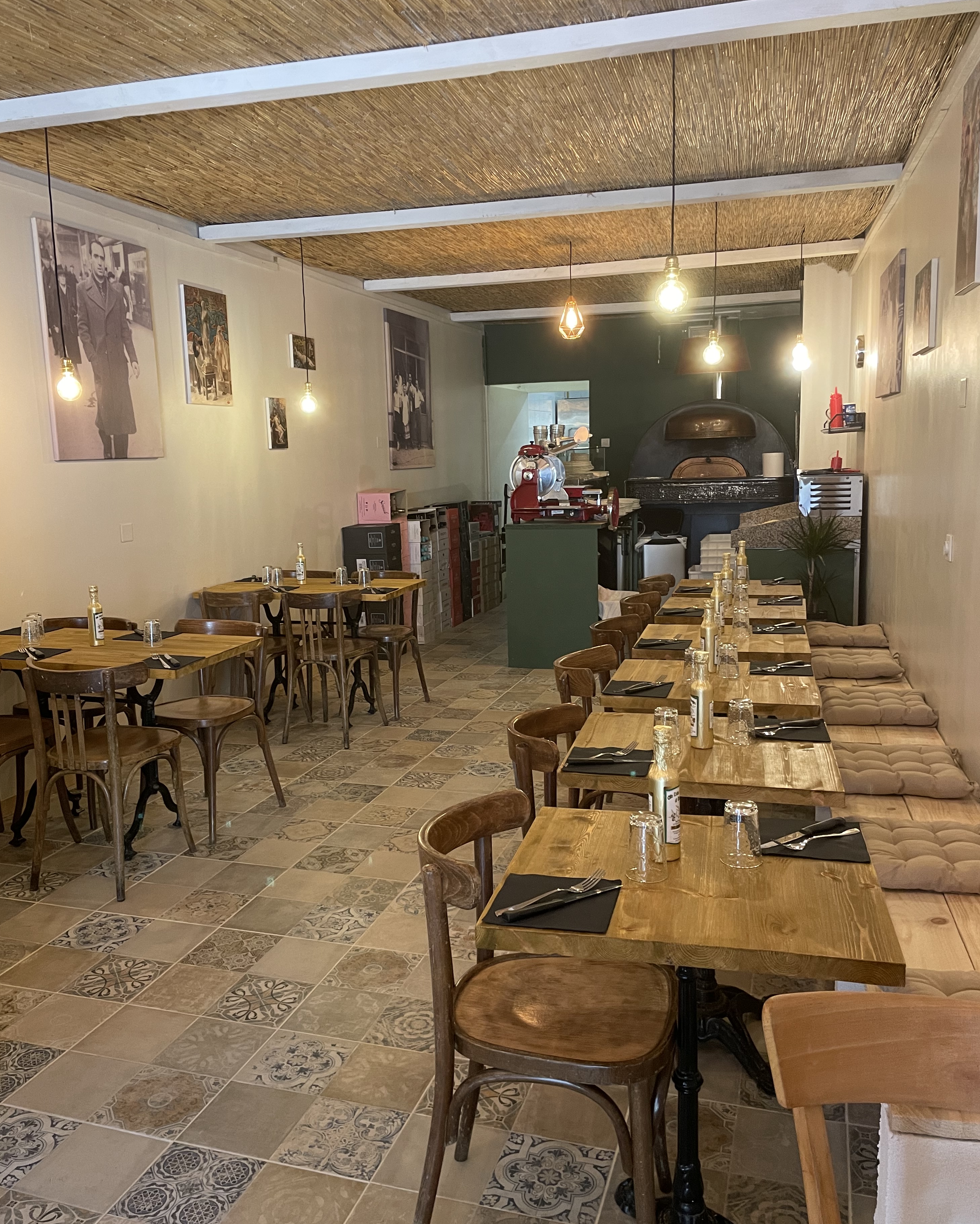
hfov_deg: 51.5
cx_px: 481
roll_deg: +1.5
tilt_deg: -7.8
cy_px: 605
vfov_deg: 62.2
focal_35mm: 28
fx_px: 1015
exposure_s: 1/60
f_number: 1.6
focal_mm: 4.2
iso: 250
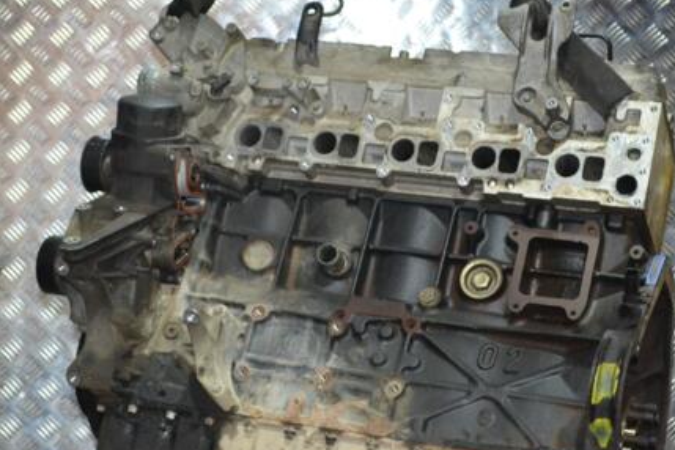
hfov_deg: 24.2
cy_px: 304
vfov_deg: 16.2
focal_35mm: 84
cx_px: 319
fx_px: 1575
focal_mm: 40
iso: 2000
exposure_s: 1/60
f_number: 5.3
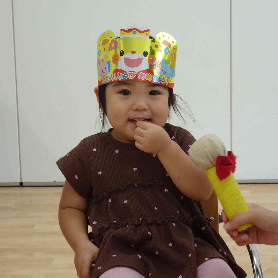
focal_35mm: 89
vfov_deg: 19.5
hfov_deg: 19.5
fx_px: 809
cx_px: 150
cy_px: 138
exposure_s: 1/80
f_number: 5
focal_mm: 12.9
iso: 250
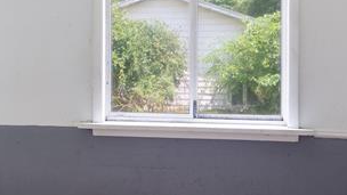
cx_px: 123
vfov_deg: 19.9
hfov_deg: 34.6
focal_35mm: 60
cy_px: 54
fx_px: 552
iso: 400
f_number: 8
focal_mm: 17
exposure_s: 1/60
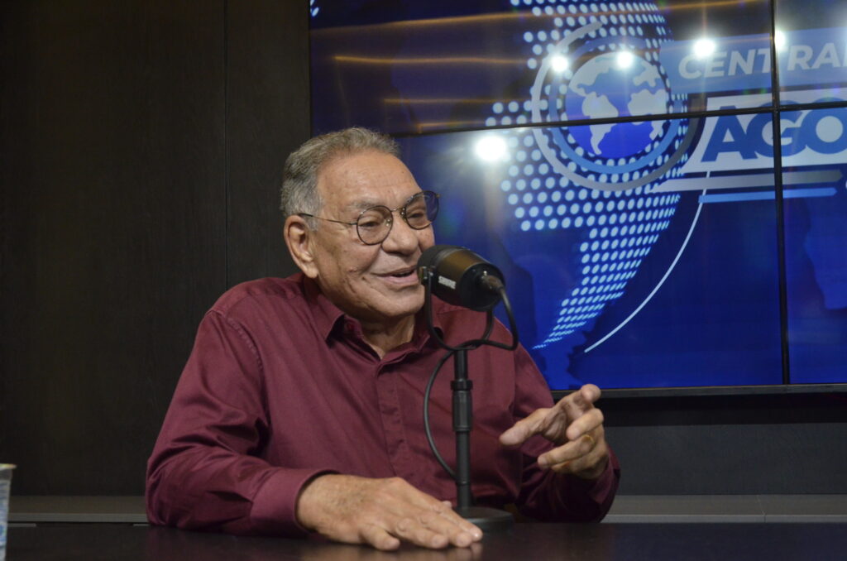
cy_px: 280
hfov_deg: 39.0
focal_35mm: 51
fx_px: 1197
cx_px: 424
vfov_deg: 26.4
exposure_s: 1/200
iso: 2000
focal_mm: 34
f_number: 6.3
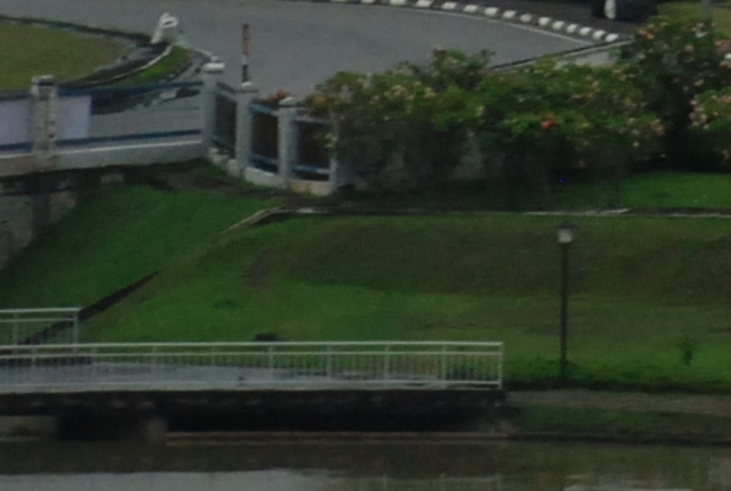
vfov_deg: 2.0
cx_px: 1901
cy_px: -894
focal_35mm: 687
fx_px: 13983
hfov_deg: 3.0
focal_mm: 80
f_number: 5.6
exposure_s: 1/50
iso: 1000
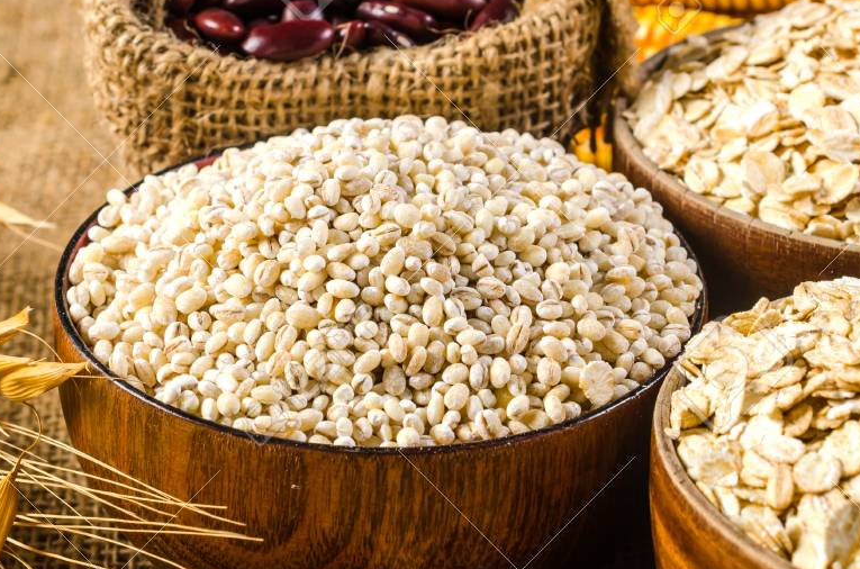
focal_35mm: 102
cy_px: 326
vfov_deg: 13.3
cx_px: 518
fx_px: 2431
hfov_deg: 20.0
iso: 100
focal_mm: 40
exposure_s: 1/250
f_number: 8
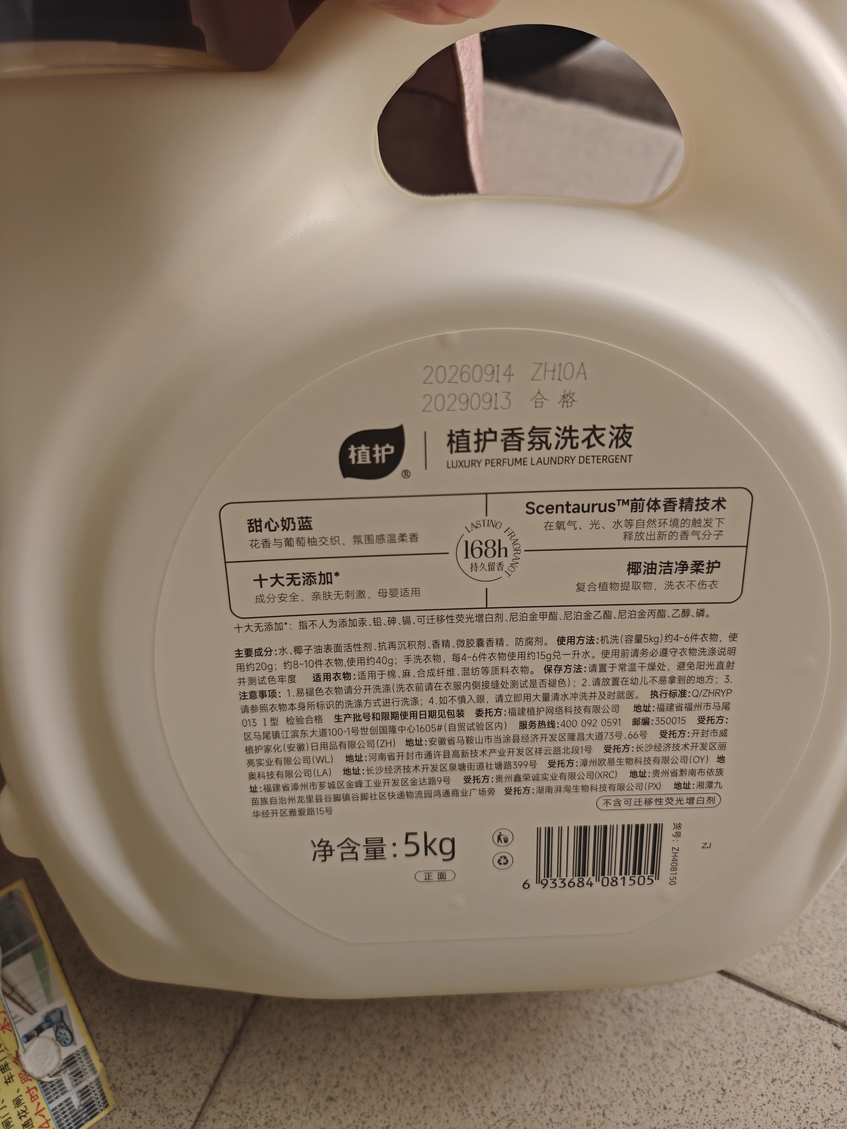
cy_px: 564
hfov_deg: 58.9
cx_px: 424
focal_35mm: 23
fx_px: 750
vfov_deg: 73.9
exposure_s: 1/103
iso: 500
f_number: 1.6
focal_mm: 6.06
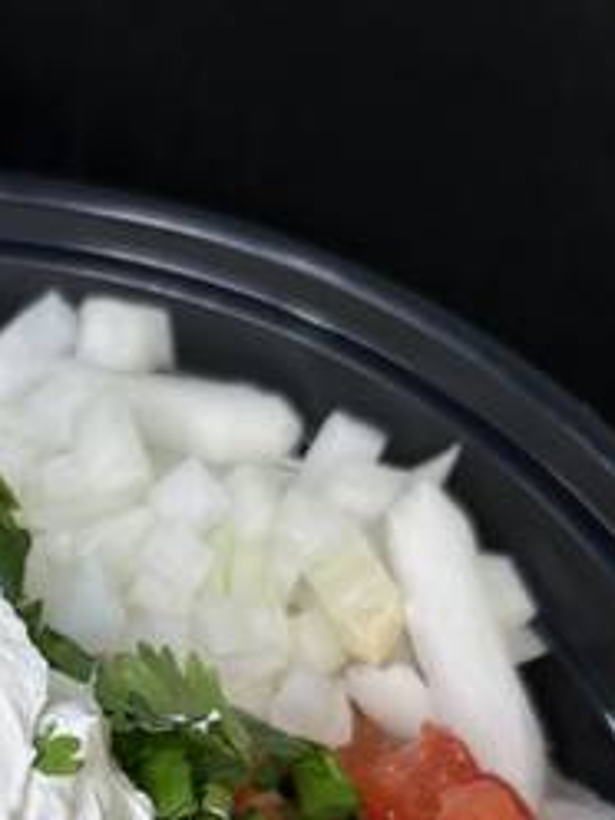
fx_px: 1824
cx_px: -126
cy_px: 921
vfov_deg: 23.6
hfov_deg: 18.2
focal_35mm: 77
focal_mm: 5.96
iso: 64
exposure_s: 1/120
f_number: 1.6
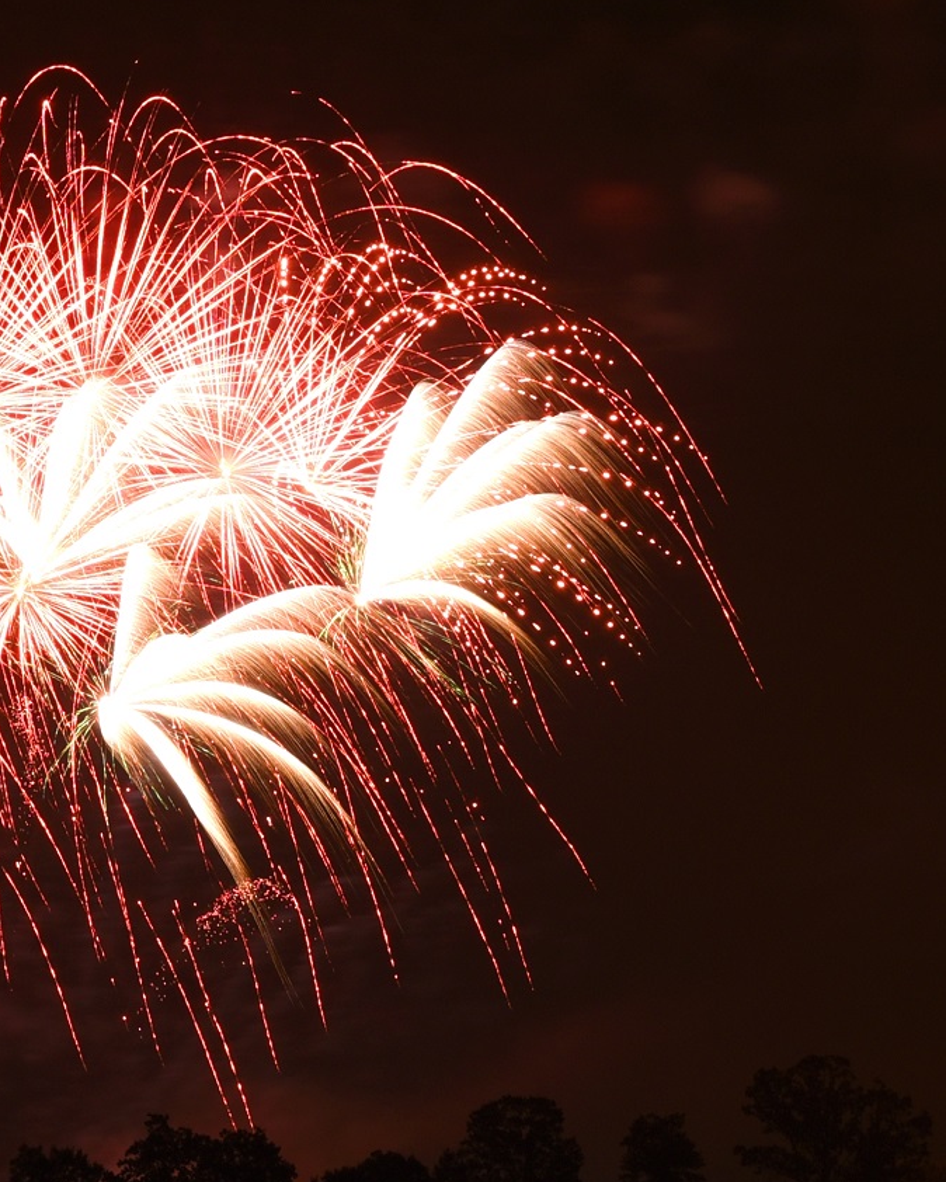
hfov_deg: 11.1
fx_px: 4863
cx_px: 159
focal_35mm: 139
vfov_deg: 13.9
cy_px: 655
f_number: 9
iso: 100
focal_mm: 86
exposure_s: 13
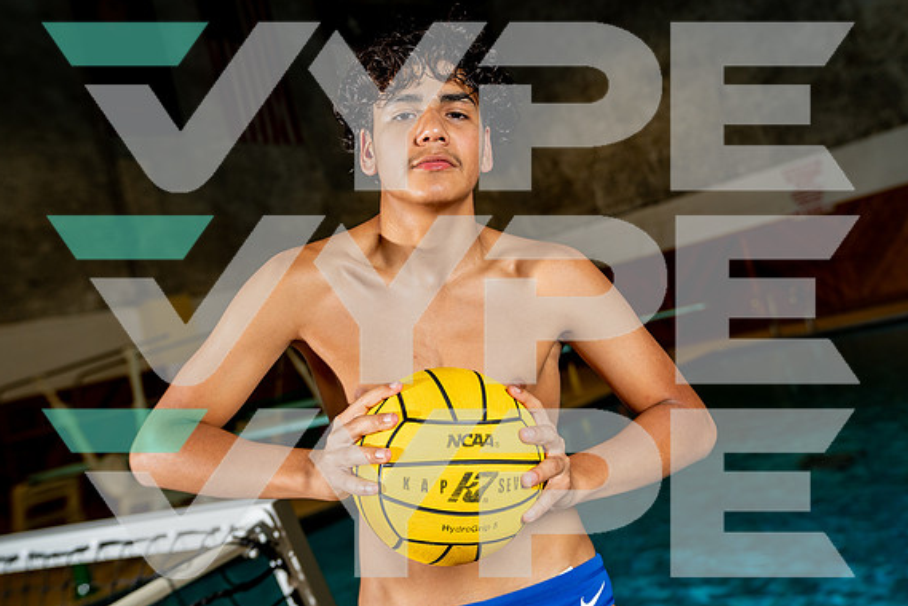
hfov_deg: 47.4
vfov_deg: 32.7
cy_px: 299
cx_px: 453
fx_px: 1035
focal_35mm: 41
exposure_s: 1/250
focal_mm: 39
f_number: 3.5
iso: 320
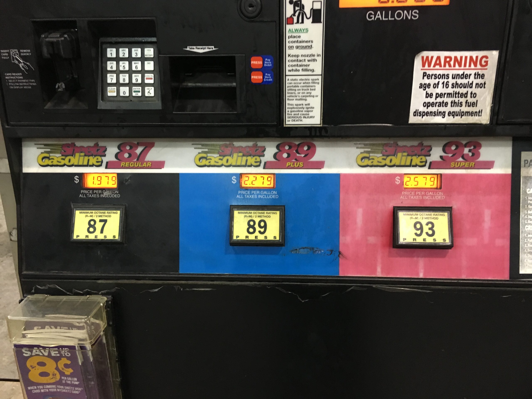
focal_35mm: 29
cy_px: 200
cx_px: 266
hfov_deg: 61.7
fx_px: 446
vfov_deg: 48.2
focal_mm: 4.15
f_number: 2.2
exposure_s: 1/24
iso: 200
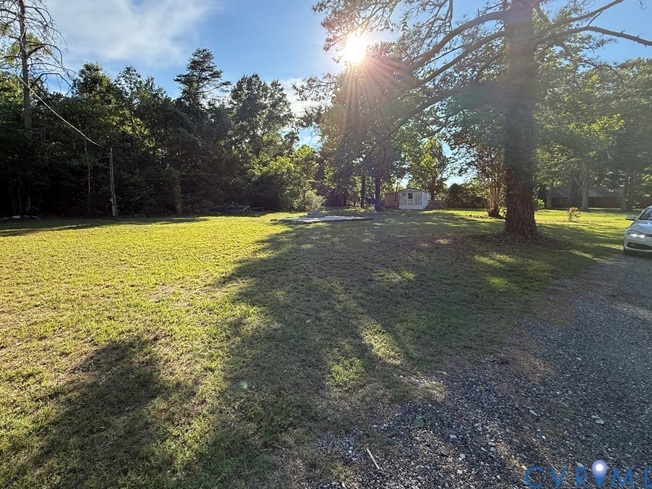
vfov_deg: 77.8
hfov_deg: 94.3
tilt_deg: -2.3
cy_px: 218
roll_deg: +0.4
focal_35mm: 16
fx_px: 301
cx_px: 301
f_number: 2.2
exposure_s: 1/841
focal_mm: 2.22
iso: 64
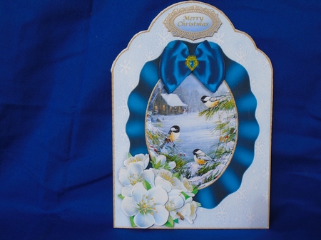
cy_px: 120
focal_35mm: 58
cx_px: 160
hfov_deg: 33.2
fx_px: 538
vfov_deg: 25.2
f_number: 4.9
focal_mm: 10.2
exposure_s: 1/800
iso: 100
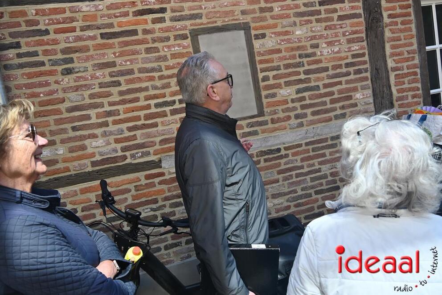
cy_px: 148
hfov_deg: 67.4
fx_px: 331
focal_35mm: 27
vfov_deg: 47.9
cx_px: 221
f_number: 5
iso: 200
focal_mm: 18
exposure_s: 1/250
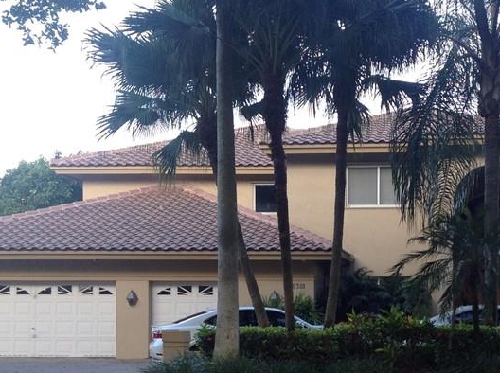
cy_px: 327
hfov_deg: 28.2
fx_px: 980
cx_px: 377
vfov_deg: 21.1
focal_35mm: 68
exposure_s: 1/171
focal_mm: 4.28
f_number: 2.4
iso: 50
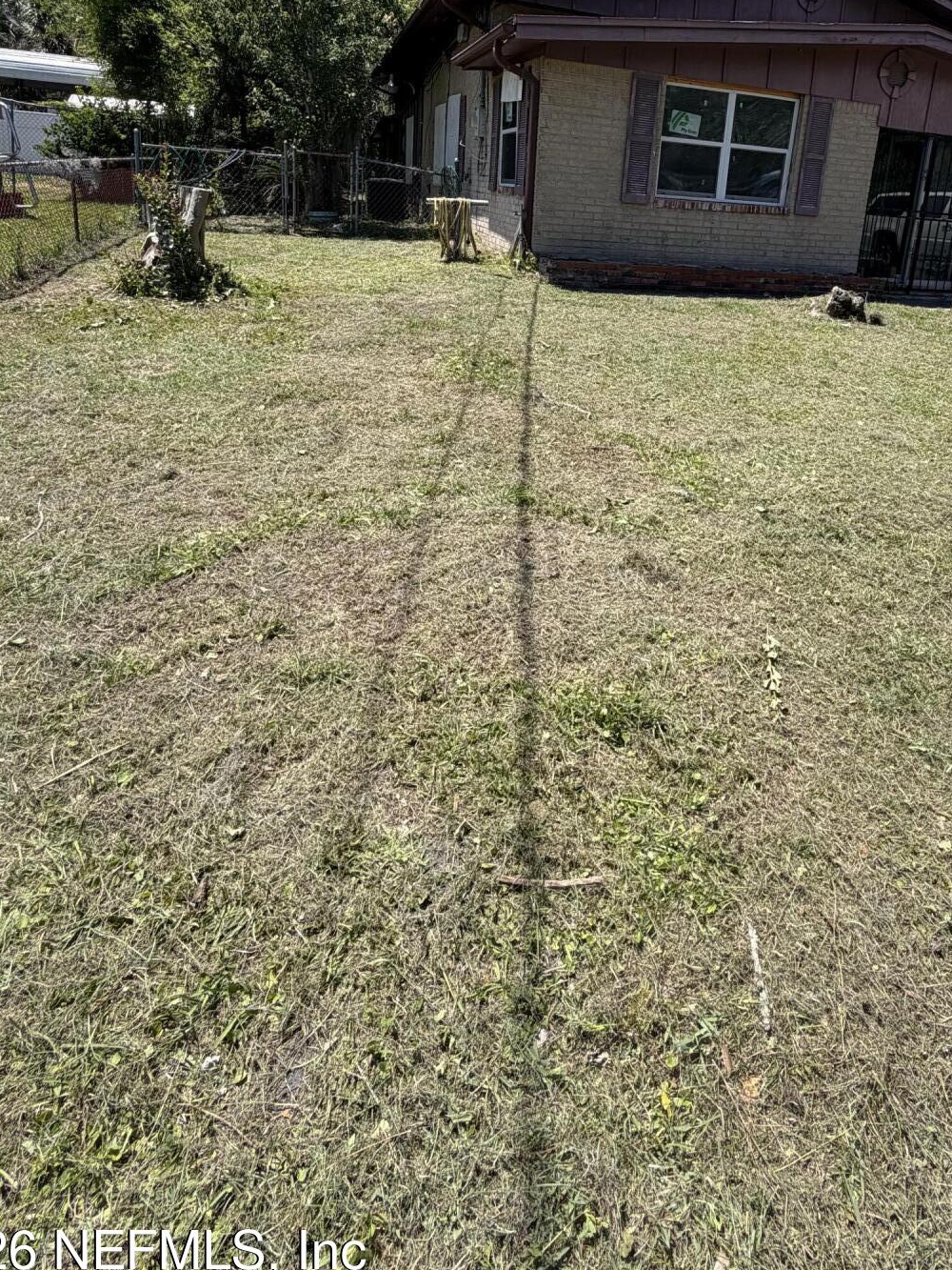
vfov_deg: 75.5
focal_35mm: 21
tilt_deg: -14.6
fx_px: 770
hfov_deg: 62.7
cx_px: 588
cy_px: 385
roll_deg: -6.8
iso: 32
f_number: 2.2
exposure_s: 1/770
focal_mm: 2.22
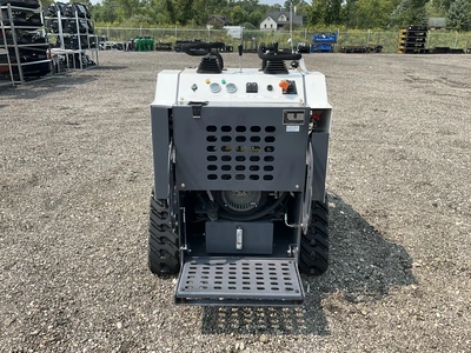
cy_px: 176
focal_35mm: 29
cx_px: 236
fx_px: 395
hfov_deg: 61.7
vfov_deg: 48.2
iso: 25
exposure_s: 1/1168
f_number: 1.8
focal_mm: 3
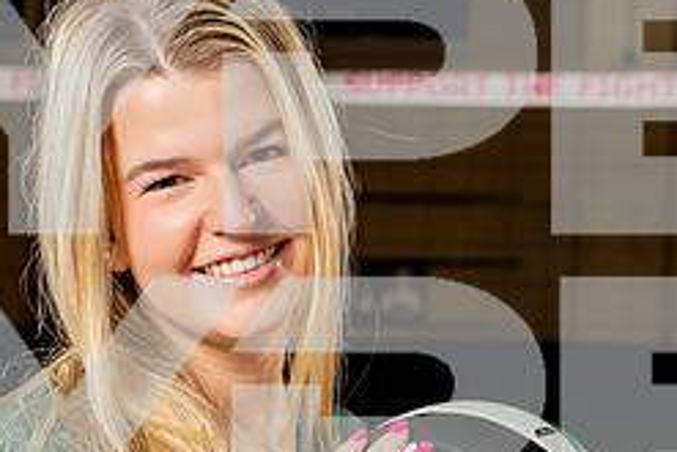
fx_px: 2465
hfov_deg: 15.6
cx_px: 166
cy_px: 415
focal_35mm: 131
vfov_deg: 10.4
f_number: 5.6
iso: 250
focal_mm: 50
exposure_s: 1/250
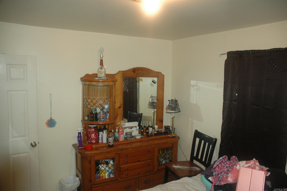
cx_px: 144
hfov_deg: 67.4
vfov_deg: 47.8
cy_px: 96
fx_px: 215
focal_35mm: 27
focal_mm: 18
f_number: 4
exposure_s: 1/60
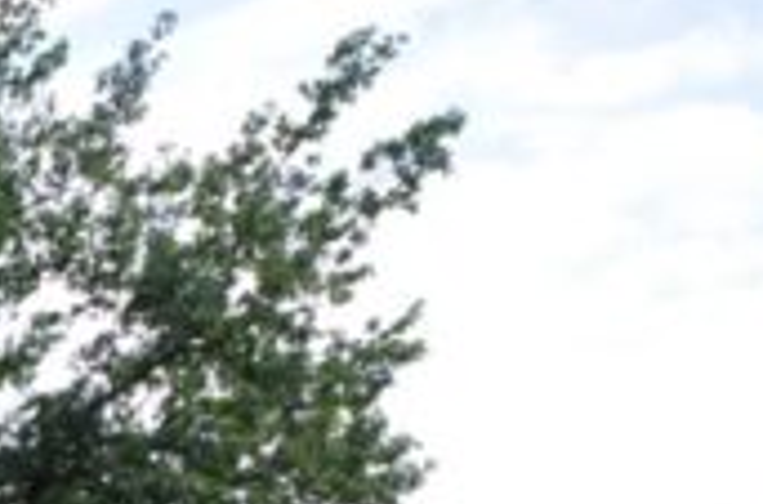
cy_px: 1106
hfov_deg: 15.1
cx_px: -892
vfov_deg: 11.6
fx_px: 2140
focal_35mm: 101
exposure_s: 1/250
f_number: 8
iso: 200
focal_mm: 15
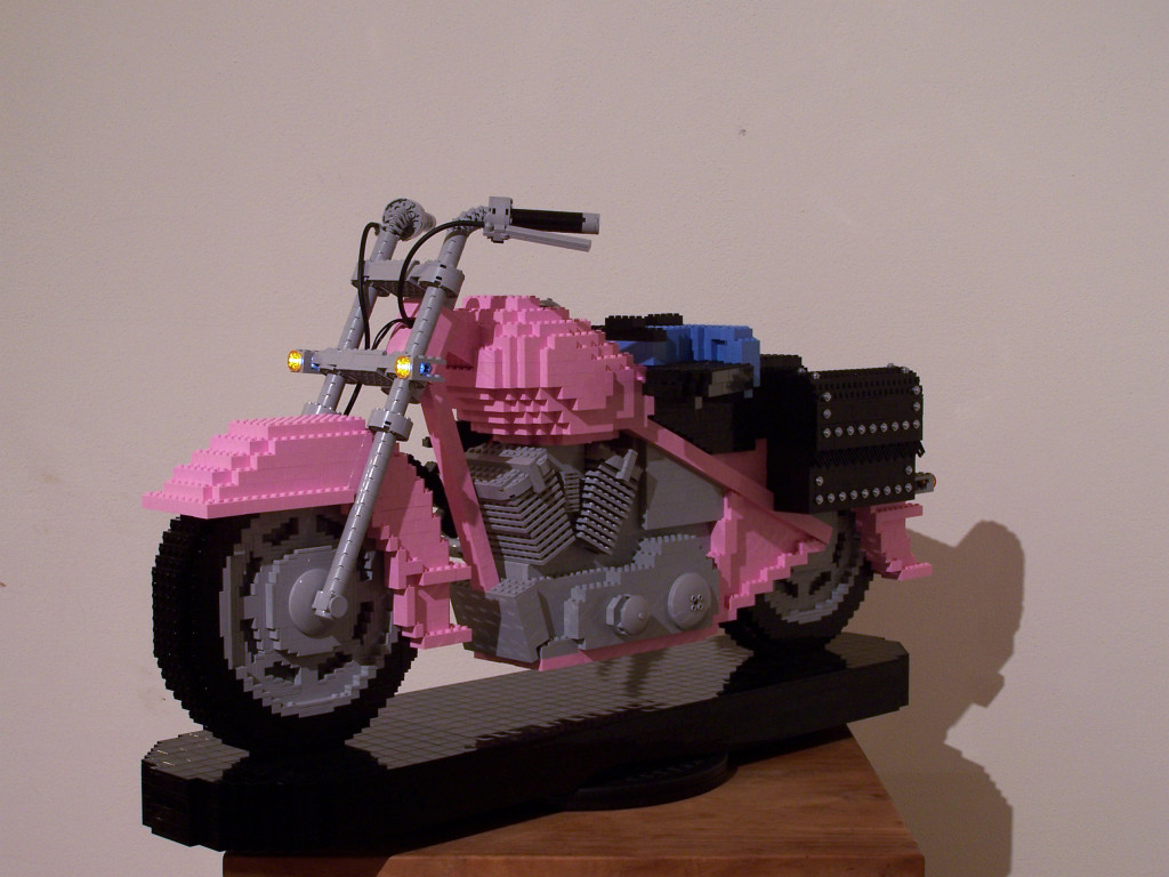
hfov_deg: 30.3
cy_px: 438
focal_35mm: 64
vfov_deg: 22.9
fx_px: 2161
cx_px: 584
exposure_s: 1/2
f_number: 3.2
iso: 80
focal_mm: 10.7
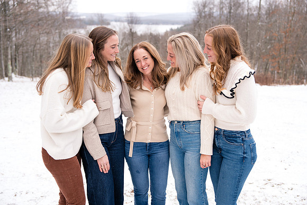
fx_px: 341
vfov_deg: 33.4
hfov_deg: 48.4
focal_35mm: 40
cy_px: 102
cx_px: 154
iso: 400
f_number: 3.2
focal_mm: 40
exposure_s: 1/250
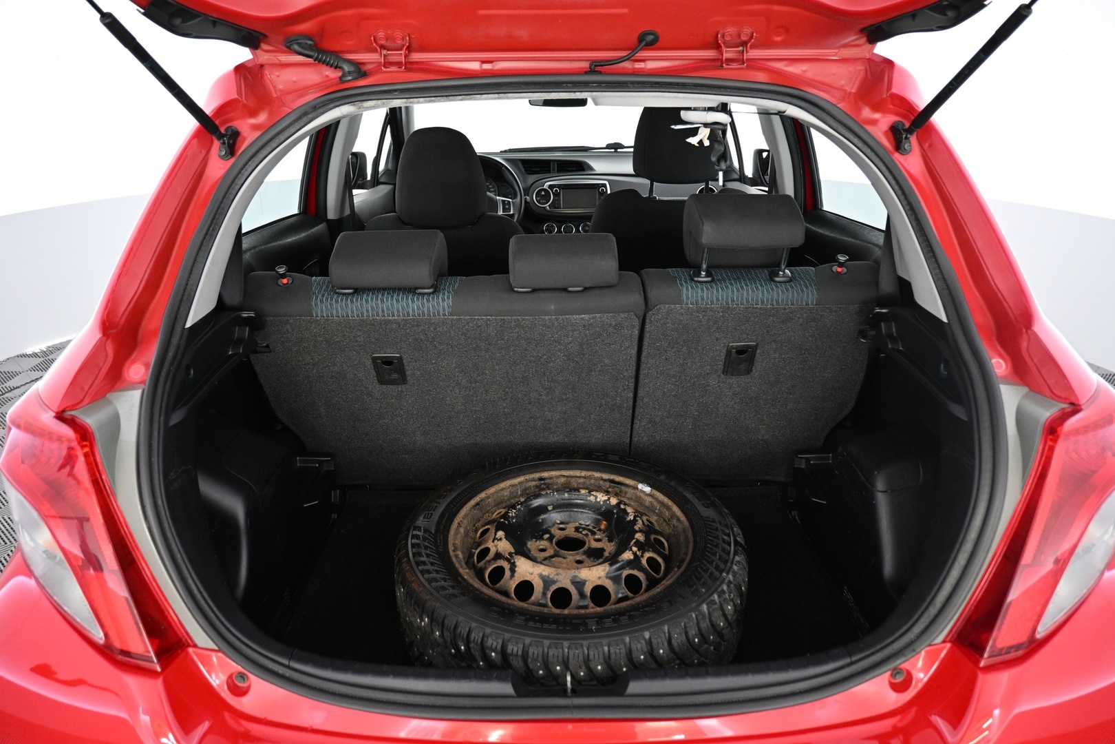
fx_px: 743
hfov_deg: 73.7
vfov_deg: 53.1
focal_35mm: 24
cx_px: 558
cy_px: 372
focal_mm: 16
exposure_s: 1/30
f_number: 3.5
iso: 1600
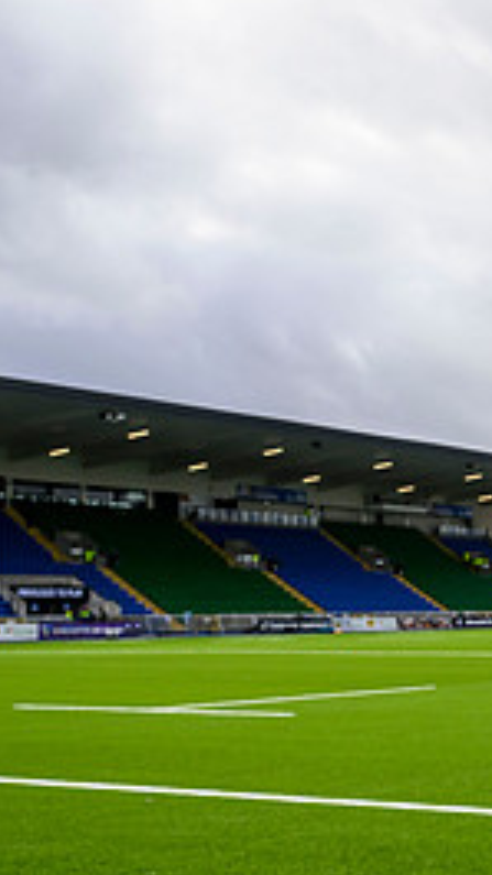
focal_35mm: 55
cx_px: 944
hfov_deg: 17.0
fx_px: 1276
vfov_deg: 37.5
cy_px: 579
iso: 500
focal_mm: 24
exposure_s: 1/500
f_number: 8
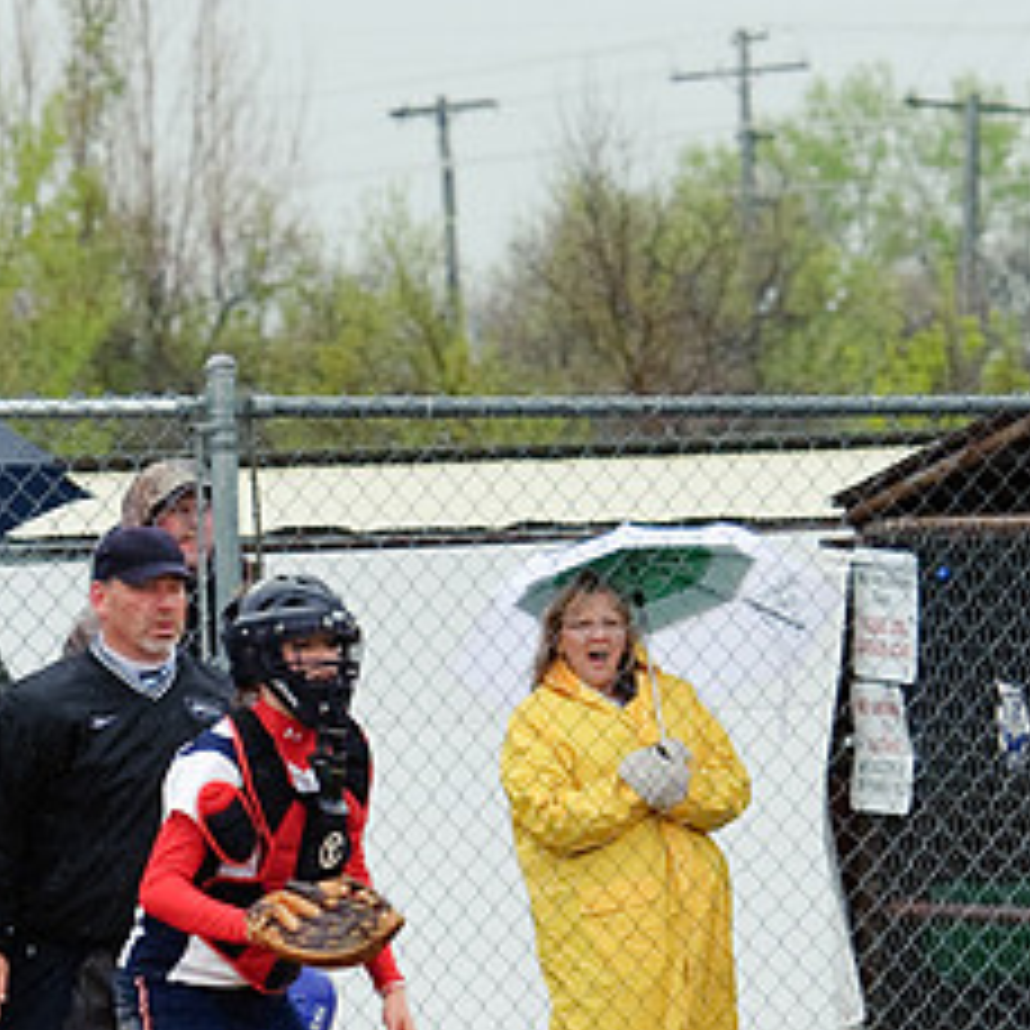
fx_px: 9796
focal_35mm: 291
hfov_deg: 6.0
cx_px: -49
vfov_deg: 6.0
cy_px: 855
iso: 400
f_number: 5.6
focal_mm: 135
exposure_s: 1/1000
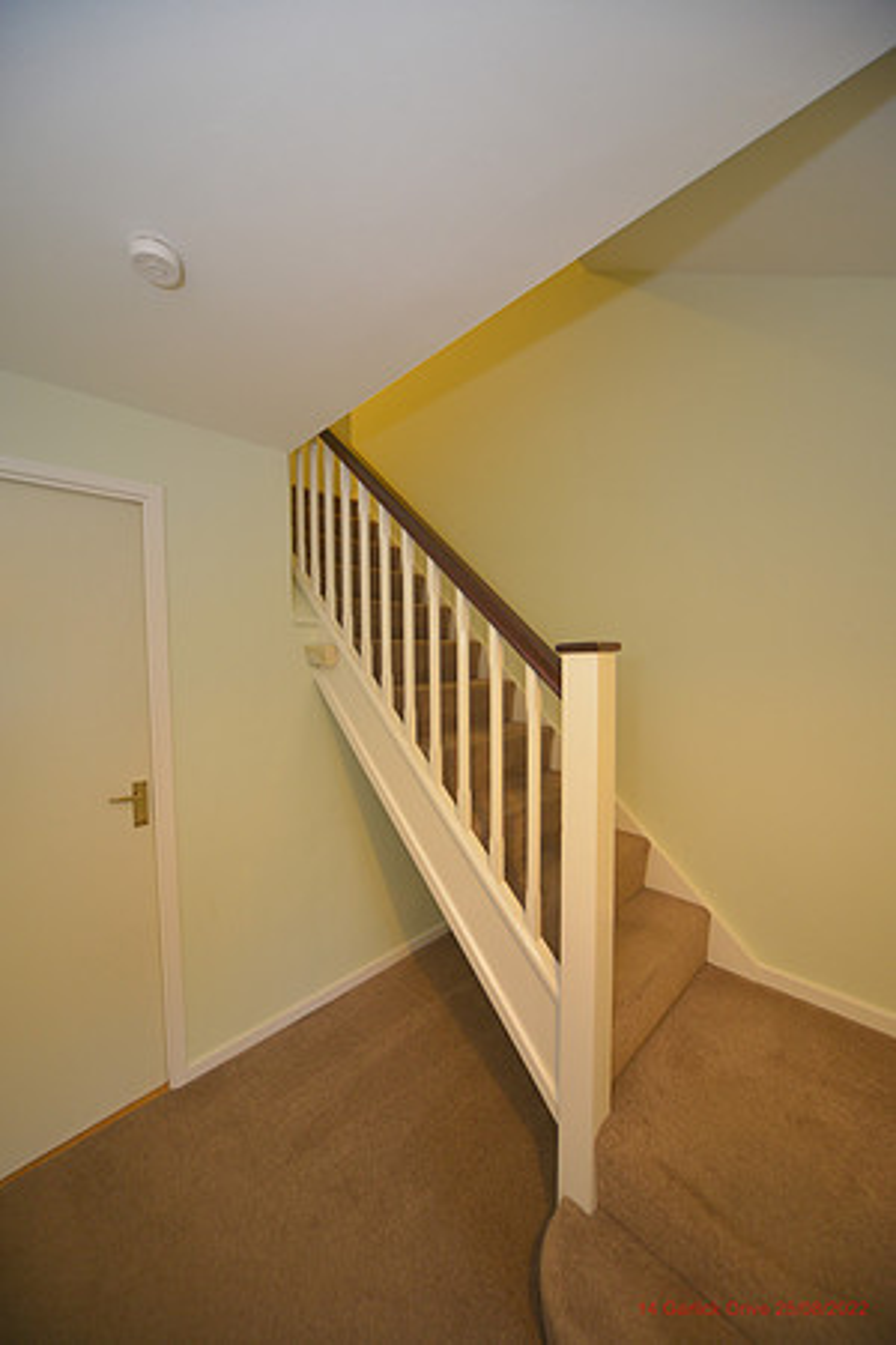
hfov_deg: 90.0
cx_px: 448
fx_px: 448
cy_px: 672
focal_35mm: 12
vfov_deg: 112.6
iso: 1100
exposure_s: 1/30
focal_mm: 12
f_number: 5.6
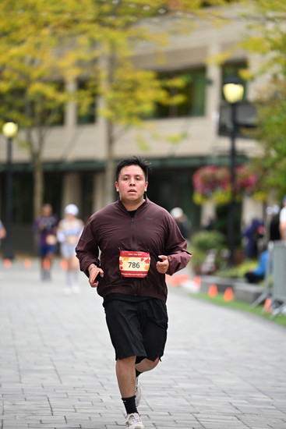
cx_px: 143
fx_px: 2382
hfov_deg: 6.9
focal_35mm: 200
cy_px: 214
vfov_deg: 10.3
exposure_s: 1/2000
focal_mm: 200
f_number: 2.8
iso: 640
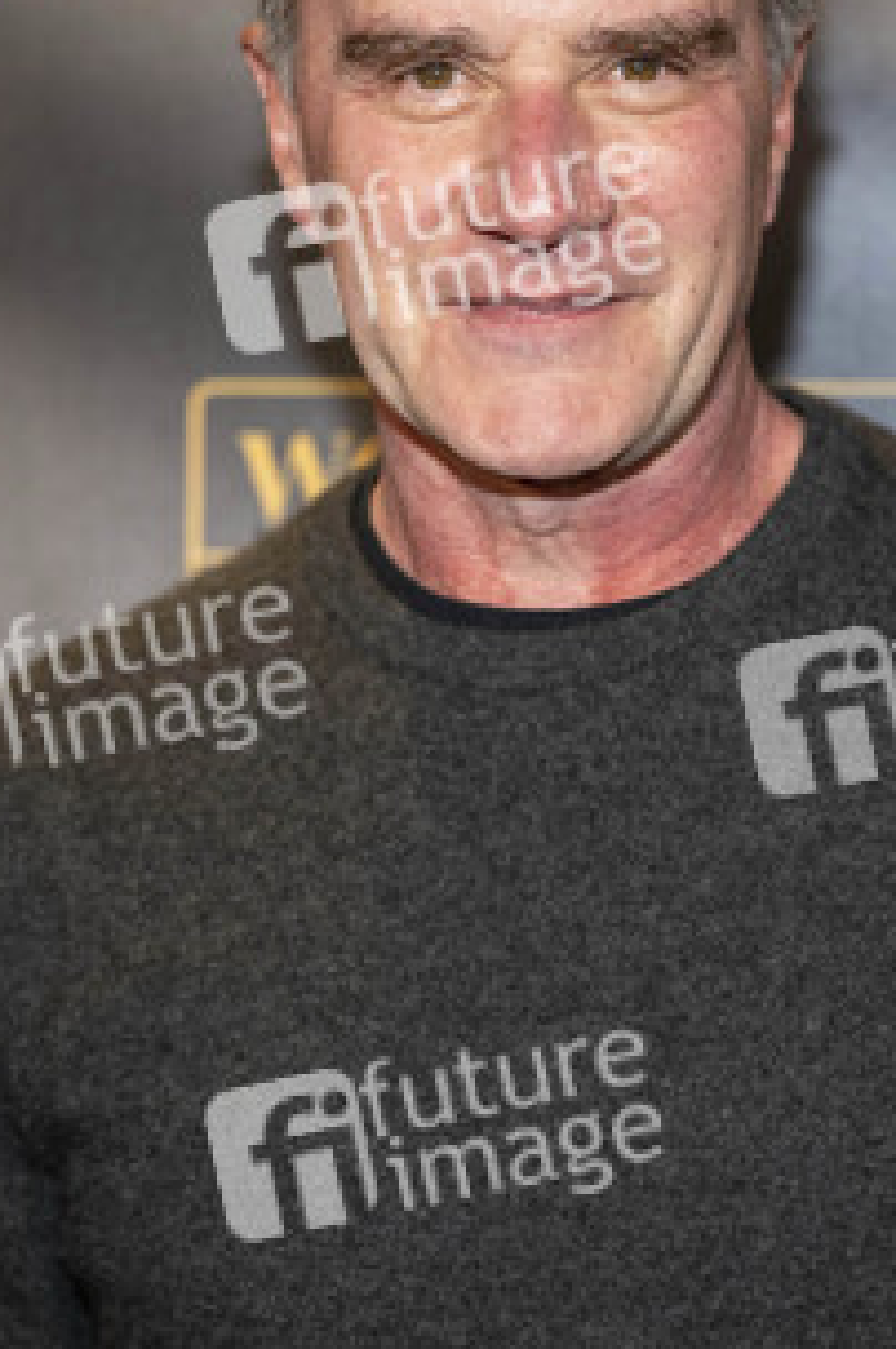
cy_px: 470
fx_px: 4527
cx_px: 563
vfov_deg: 16.9
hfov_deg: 11.3
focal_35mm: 121
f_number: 4
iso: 800
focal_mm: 92
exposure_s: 1/250
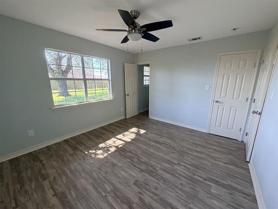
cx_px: 139
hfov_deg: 102.1
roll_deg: +0.6
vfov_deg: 85.7
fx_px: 112
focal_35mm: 14
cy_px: 104
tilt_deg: -11.8
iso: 320
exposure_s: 1/121
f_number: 2.2
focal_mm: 2.22
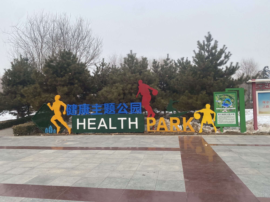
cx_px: 135
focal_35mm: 26
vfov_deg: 53.1
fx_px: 203
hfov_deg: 67.3
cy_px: 101
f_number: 1.8
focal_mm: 4.25
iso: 32
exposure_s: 1/1543
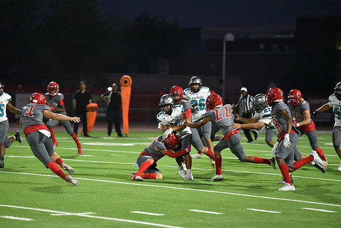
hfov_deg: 10.3
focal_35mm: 200
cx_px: 170
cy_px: 114
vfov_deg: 6.9
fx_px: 1895
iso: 10000
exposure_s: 1/1000
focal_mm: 200
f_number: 2.8
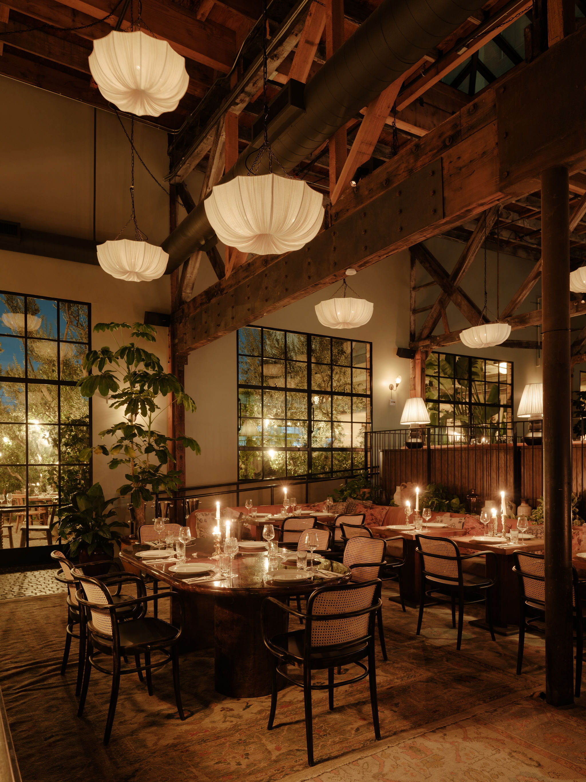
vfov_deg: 71.6
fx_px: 542
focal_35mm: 24
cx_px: 293
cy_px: 391
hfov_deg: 56.8
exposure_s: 10
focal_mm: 30
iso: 200
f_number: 9
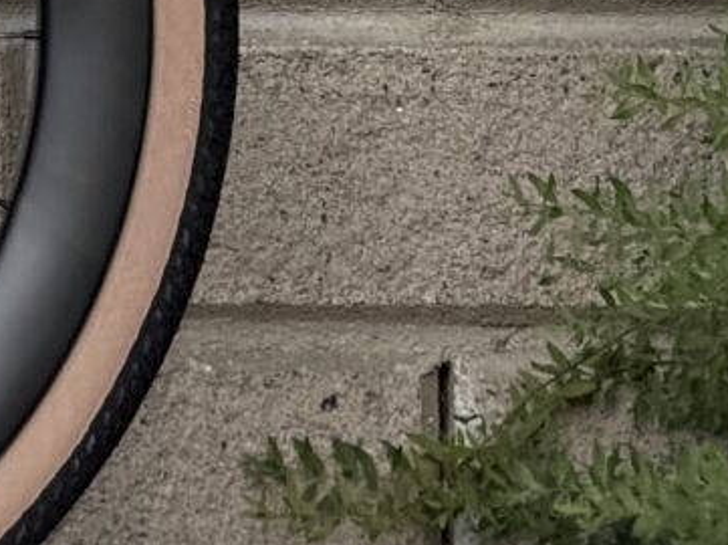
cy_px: -1161
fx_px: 14917
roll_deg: +0.4
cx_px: -1706
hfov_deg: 2.7
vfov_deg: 2.1
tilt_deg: +0.4
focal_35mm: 710
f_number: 2.8
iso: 50
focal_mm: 16.89
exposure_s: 1/510
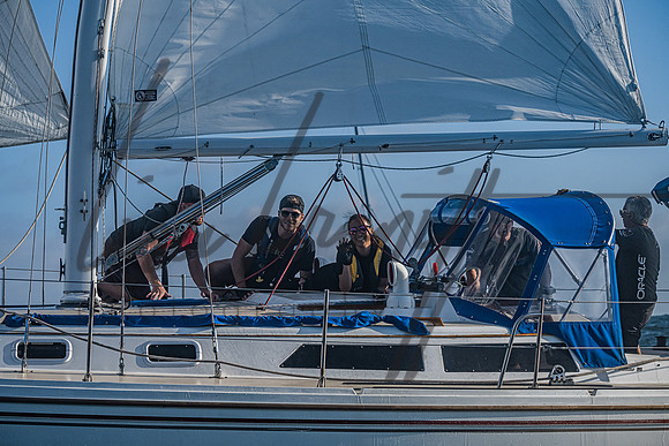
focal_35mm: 104
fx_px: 1939
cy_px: 223
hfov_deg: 19.6
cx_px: 326
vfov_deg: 13.1
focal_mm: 100
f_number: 6.3
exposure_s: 1/6400
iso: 400
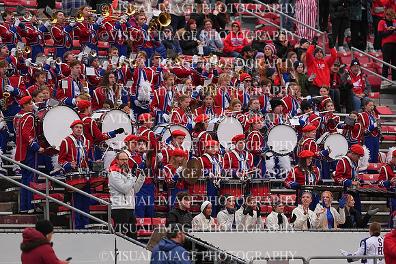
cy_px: 132
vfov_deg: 4.6
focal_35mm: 300
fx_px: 3301
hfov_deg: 6.9
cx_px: 198
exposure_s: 1/2000
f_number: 2.8
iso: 500
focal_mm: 300
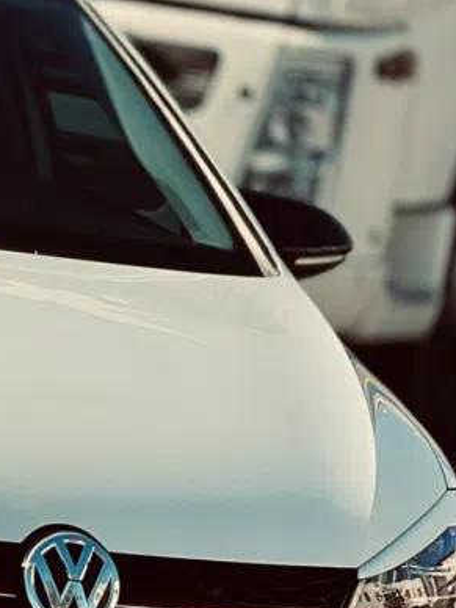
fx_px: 4760
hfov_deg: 5.4
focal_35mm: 271
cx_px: -194
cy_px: 441
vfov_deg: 7.3
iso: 32
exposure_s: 1/649
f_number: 2.8
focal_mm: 9
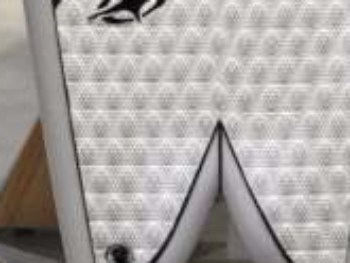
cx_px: 202
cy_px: -454
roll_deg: +0.1
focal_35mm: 233
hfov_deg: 8.5
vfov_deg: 6.0
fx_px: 2358
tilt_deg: -11.8
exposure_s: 1/100
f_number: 1.78
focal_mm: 6.76
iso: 80
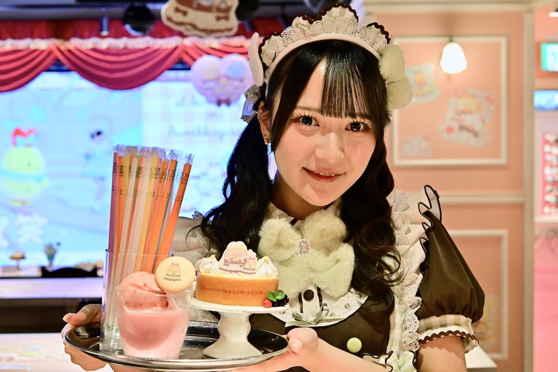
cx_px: 279
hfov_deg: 33.4
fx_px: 930
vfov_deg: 22.6
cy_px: 186
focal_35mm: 60
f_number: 7.1
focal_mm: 60
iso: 4000
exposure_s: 1/200
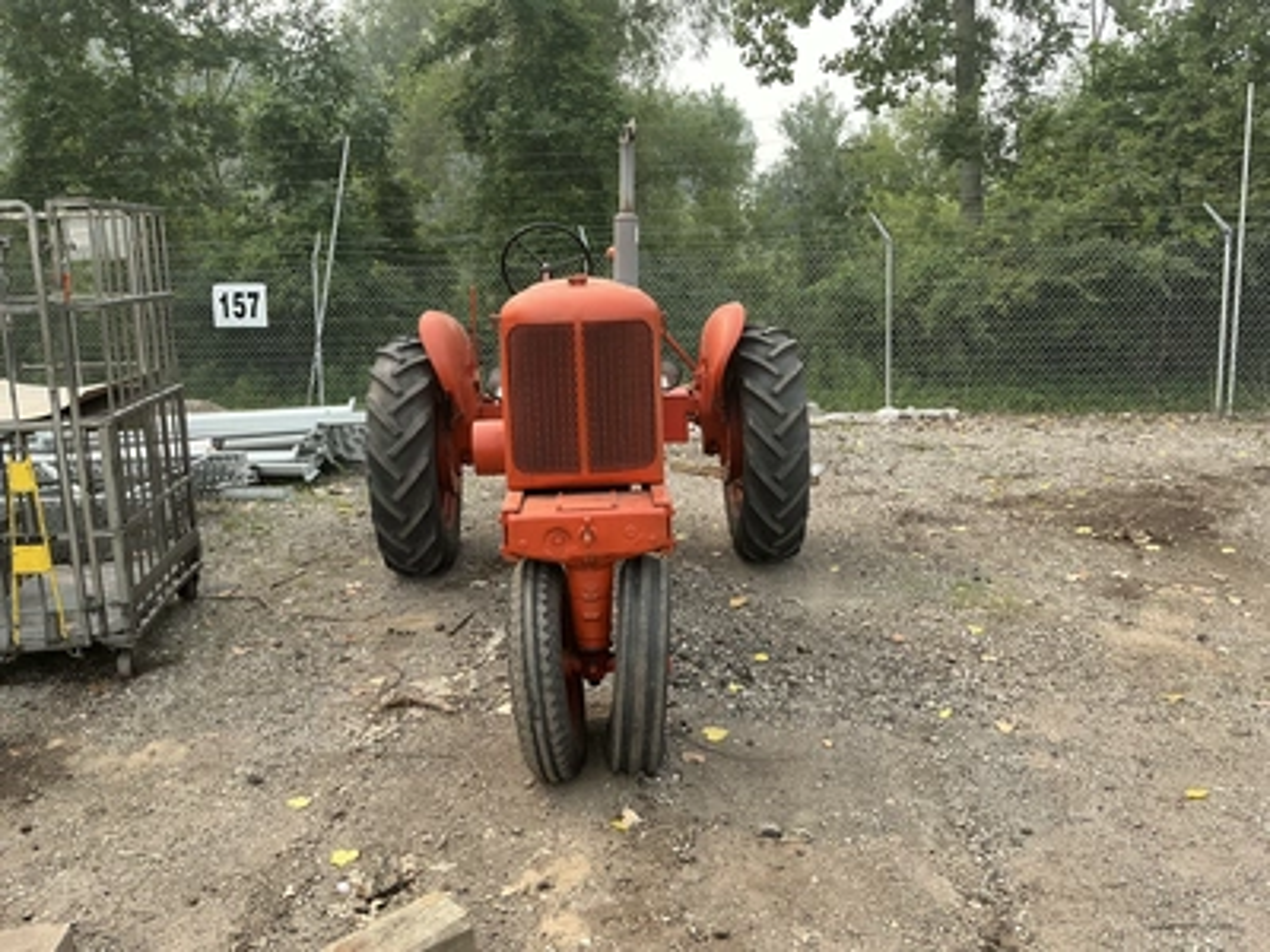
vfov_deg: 49.7
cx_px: 635
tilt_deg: -10.2
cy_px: 476
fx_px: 1027
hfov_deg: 63.4
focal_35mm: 28
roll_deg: +0.8
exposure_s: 1/719
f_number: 1.8
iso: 25
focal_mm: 3
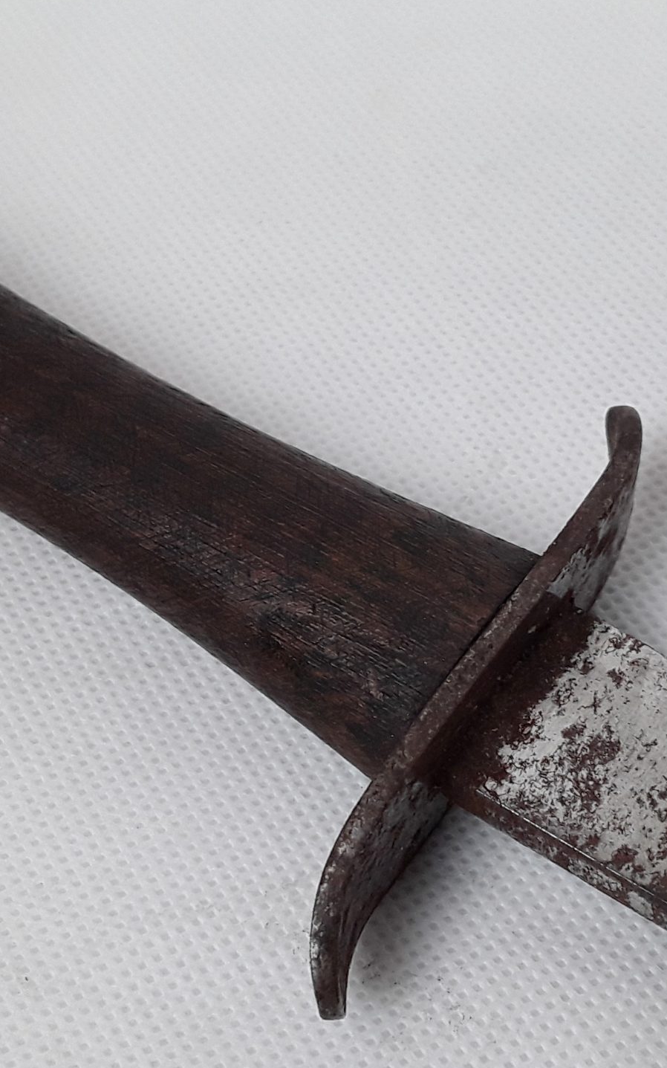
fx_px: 1483
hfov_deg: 25.2
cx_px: 452
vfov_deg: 39.3
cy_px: 680
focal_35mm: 51
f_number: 1.9
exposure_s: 1/50
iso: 40
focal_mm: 2.91
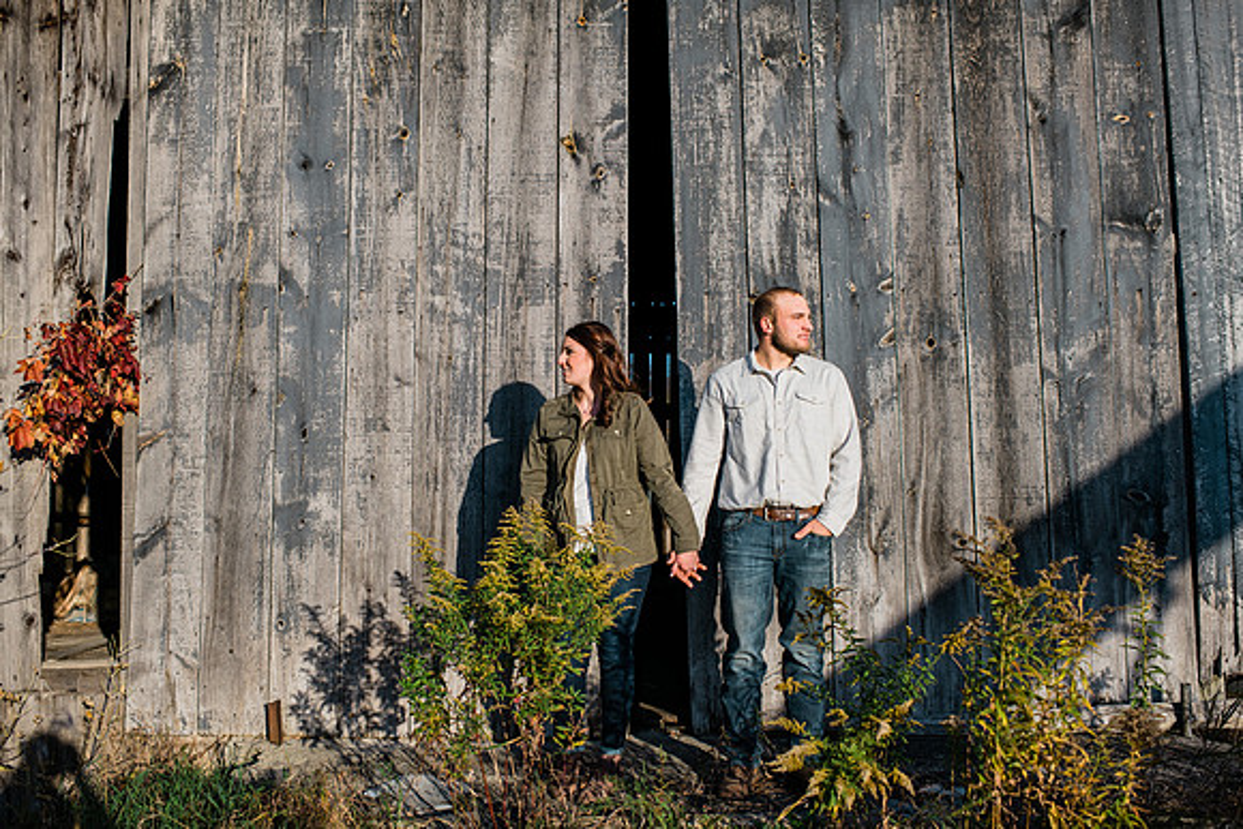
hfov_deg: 54.4
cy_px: 414
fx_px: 1209
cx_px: 622
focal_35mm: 35
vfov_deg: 37.9
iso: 125
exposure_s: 1/2500
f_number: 3.2
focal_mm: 35
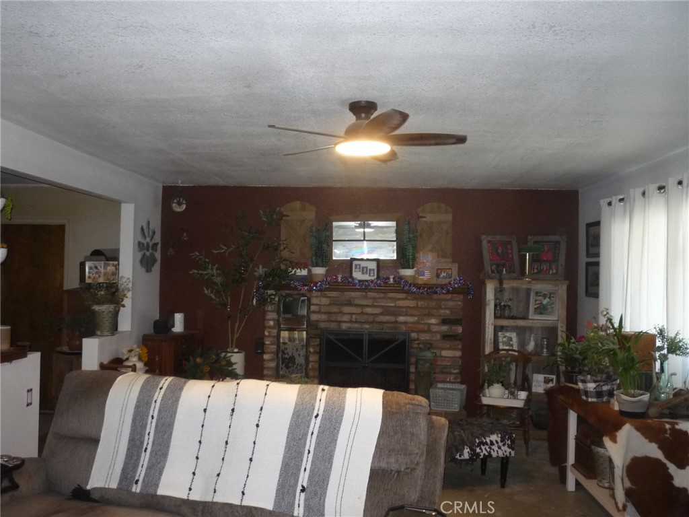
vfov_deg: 44.2
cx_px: 344
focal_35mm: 32
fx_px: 637
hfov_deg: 56.8
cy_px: 258
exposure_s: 1/30
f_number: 3.3
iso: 250
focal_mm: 5.2
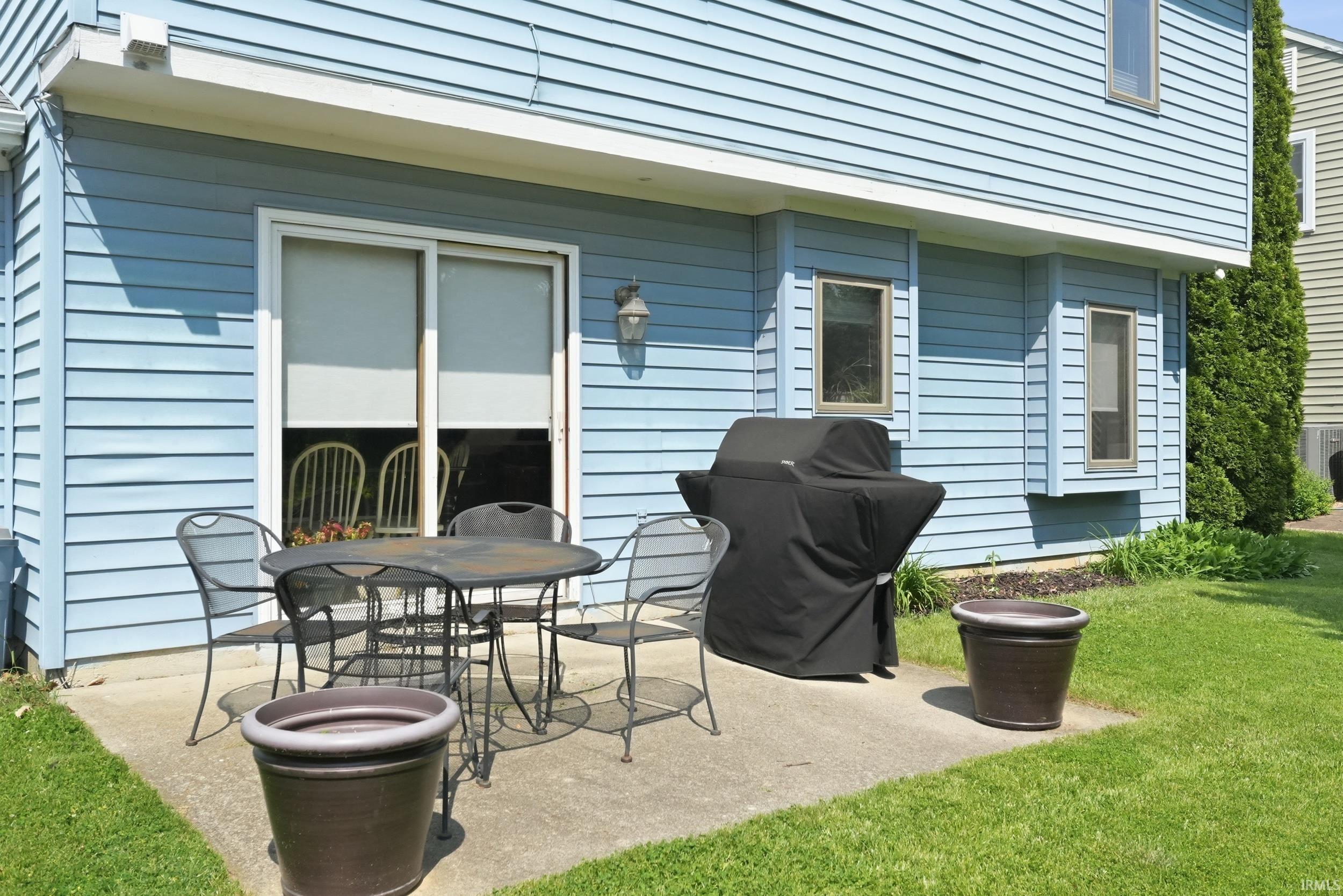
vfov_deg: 43.6
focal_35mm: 30
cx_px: 672
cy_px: 448
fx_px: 1119
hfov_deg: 61.9
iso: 1600
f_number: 7.1
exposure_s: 1/4000
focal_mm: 20
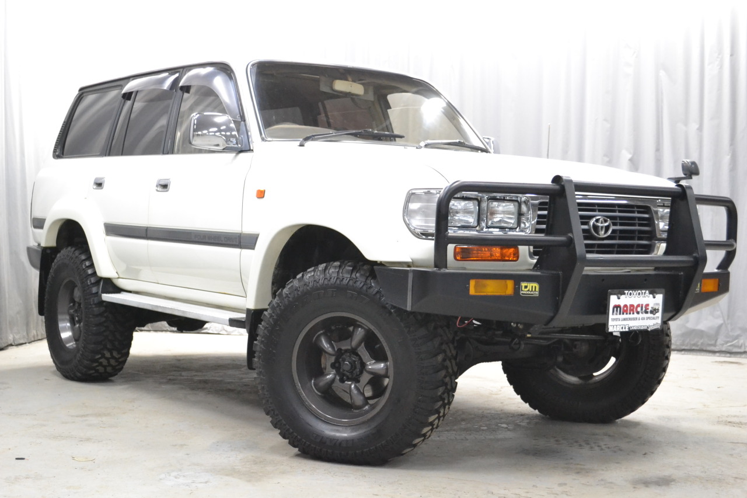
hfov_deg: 38.9
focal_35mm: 51
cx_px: 374
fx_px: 1058
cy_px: 249
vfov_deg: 26.5
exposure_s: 1/40
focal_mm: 34
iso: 3200
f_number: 5
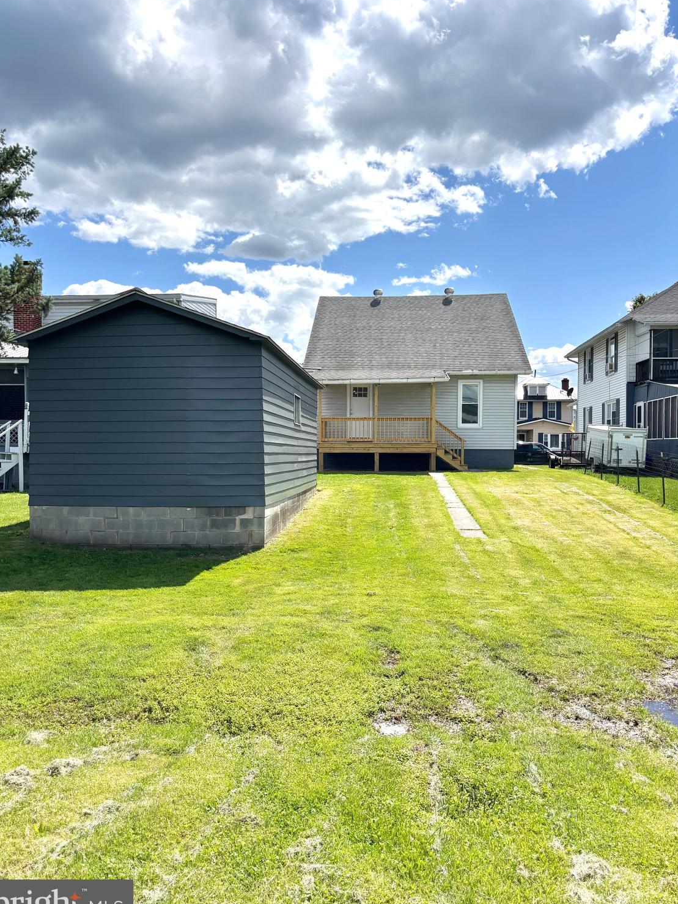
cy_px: 460
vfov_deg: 65.3
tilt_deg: +0.6
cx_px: 333
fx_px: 705
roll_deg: -2.1
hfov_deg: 51.3
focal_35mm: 27
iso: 50
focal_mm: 5.96
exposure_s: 1/4630
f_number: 1.6
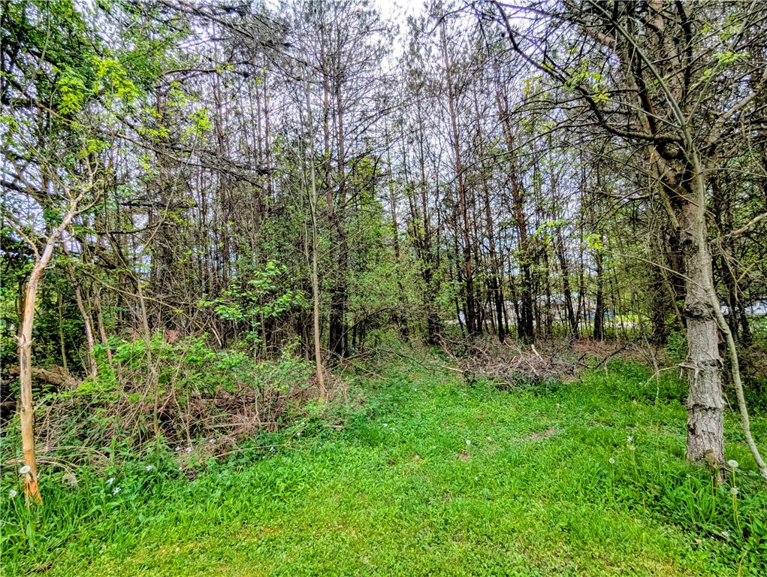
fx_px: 355
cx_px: 384
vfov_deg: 78.2
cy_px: 288
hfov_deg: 94.4
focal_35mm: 16
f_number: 2.2
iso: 44
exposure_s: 1/923
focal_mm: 2.35
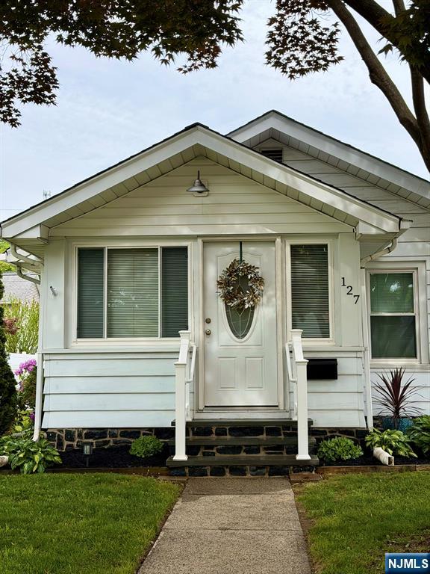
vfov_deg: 39.7
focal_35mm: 48
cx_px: 215
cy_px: 287
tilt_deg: +5.0
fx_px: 795
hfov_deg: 30.3
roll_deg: +0.1
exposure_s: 1/1838
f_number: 1.78
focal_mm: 6.76
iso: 80
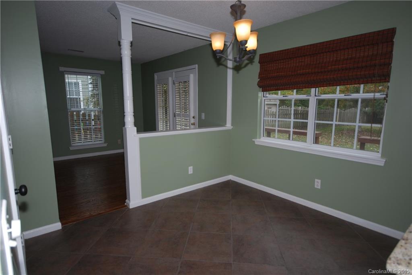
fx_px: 240
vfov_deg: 59.6
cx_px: 206
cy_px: 138
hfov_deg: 81.2
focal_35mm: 21
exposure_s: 1/60
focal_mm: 14
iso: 100
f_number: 4.8
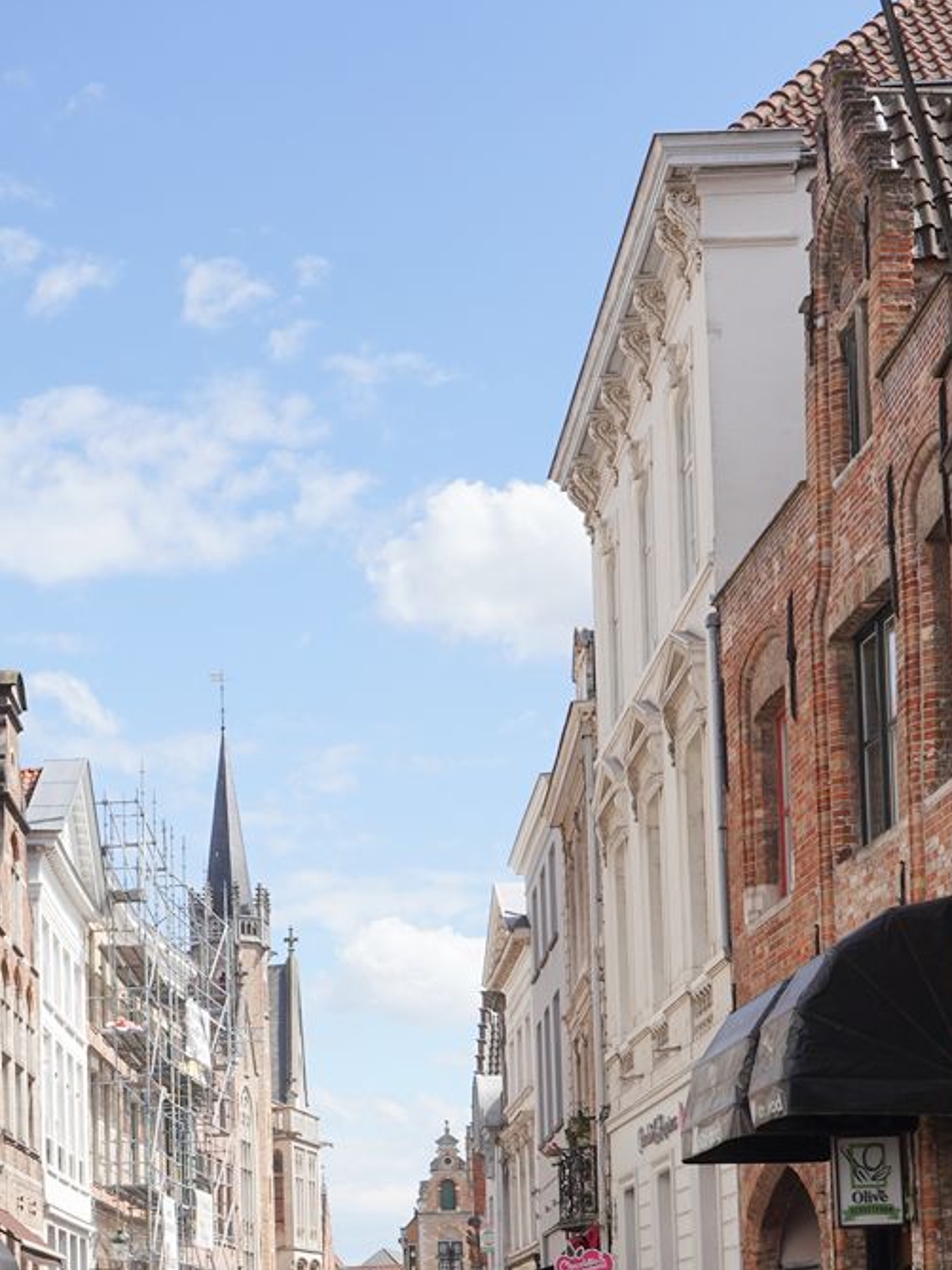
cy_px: 1230
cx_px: 195
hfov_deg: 21.1
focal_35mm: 69
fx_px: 2529
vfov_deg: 26.8
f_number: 13
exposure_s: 1/100
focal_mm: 24
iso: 100
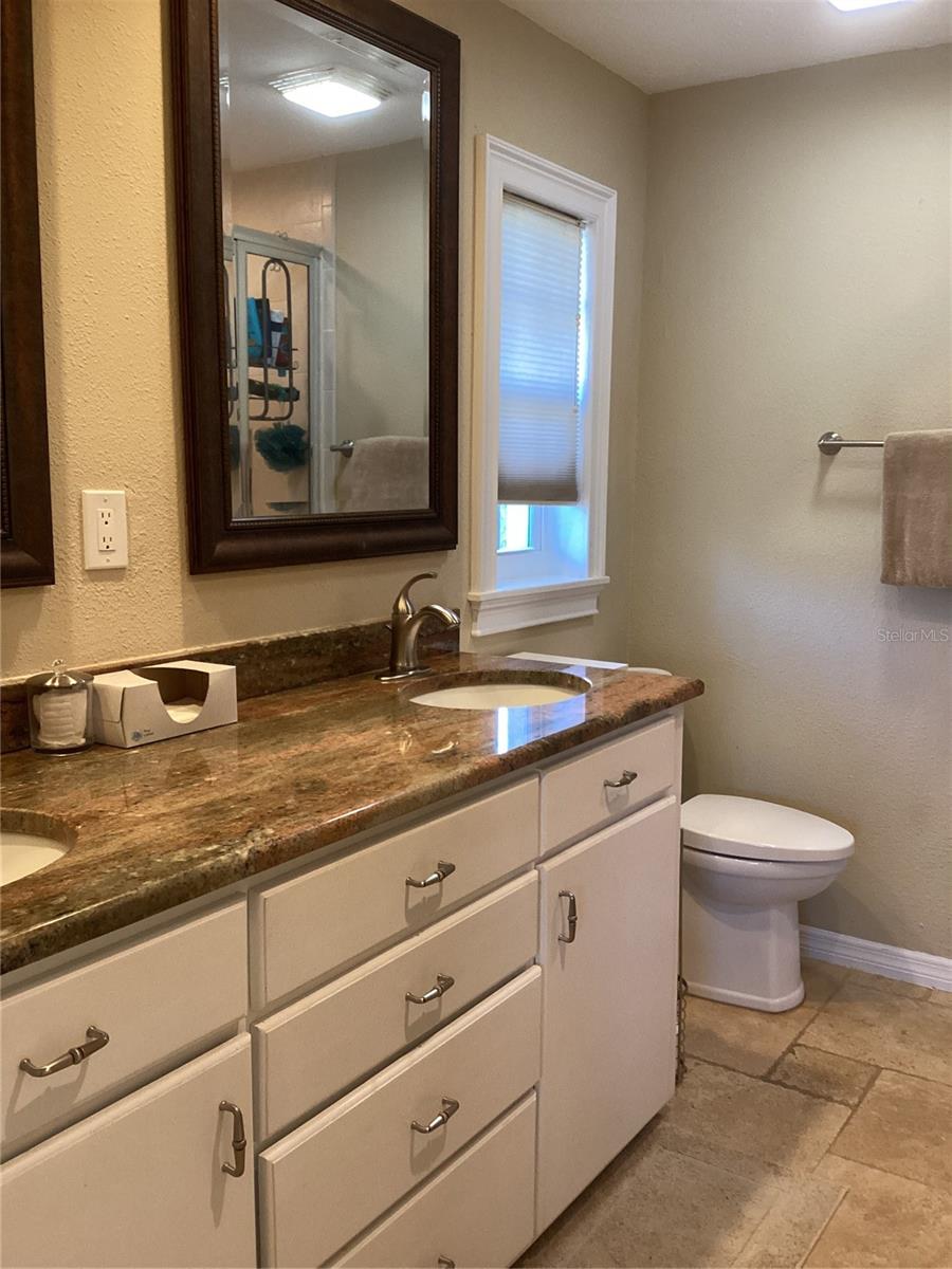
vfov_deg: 58.4
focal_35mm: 31
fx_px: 1137
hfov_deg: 45.4
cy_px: 634
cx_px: 476
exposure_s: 1/60
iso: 250
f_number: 2.4
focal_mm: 3.3
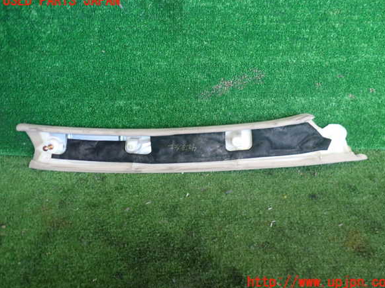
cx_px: 198
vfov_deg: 45.4
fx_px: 345
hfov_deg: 58.4
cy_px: 142
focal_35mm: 31
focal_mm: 5.4
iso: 200
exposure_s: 1/60
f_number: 2.3
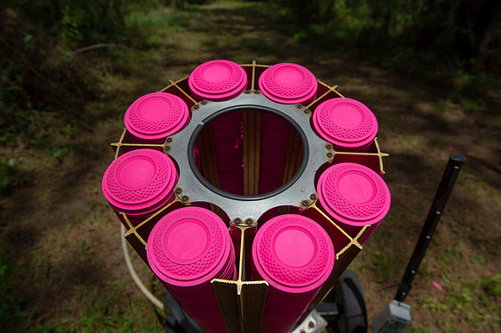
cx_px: 250
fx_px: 334
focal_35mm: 24
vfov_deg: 53.1
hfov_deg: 73.8
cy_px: 166
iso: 80
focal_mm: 24
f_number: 6.3
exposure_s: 1/800
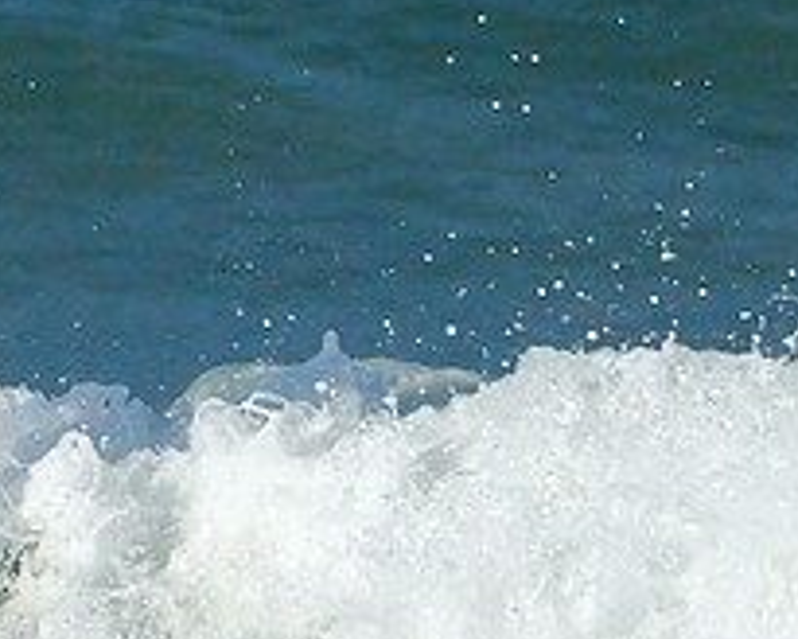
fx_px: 51652
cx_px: -272
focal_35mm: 2187
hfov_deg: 0.9
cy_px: 296
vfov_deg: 0.7
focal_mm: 550
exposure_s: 1/2500
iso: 1250
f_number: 10
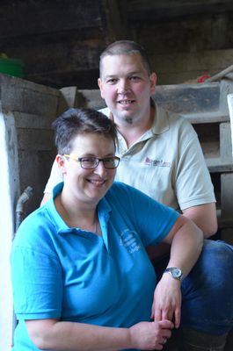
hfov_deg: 18.1
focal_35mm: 75
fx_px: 731
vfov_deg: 27.0
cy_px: 176
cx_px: 116
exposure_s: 1/60
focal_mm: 50
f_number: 4
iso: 720
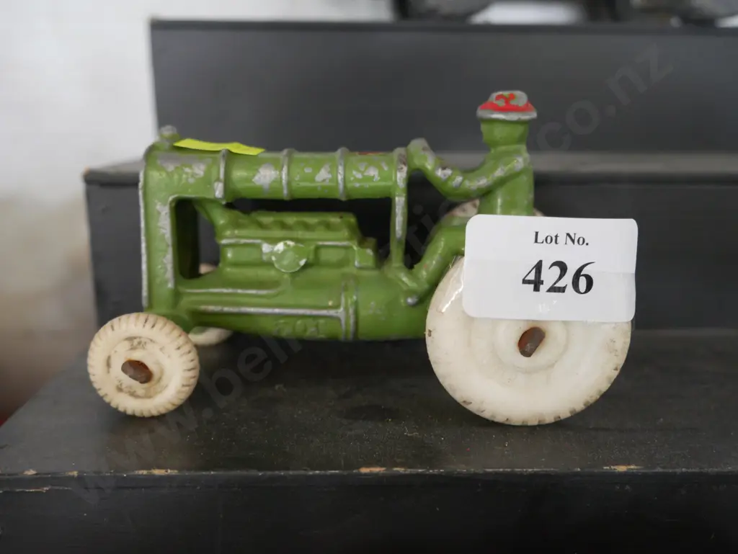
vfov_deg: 44.2
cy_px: 277
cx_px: 369
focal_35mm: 32
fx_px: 683
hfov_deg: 56.8
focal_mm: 16
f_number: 3.6
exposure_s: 1/60
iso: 2000
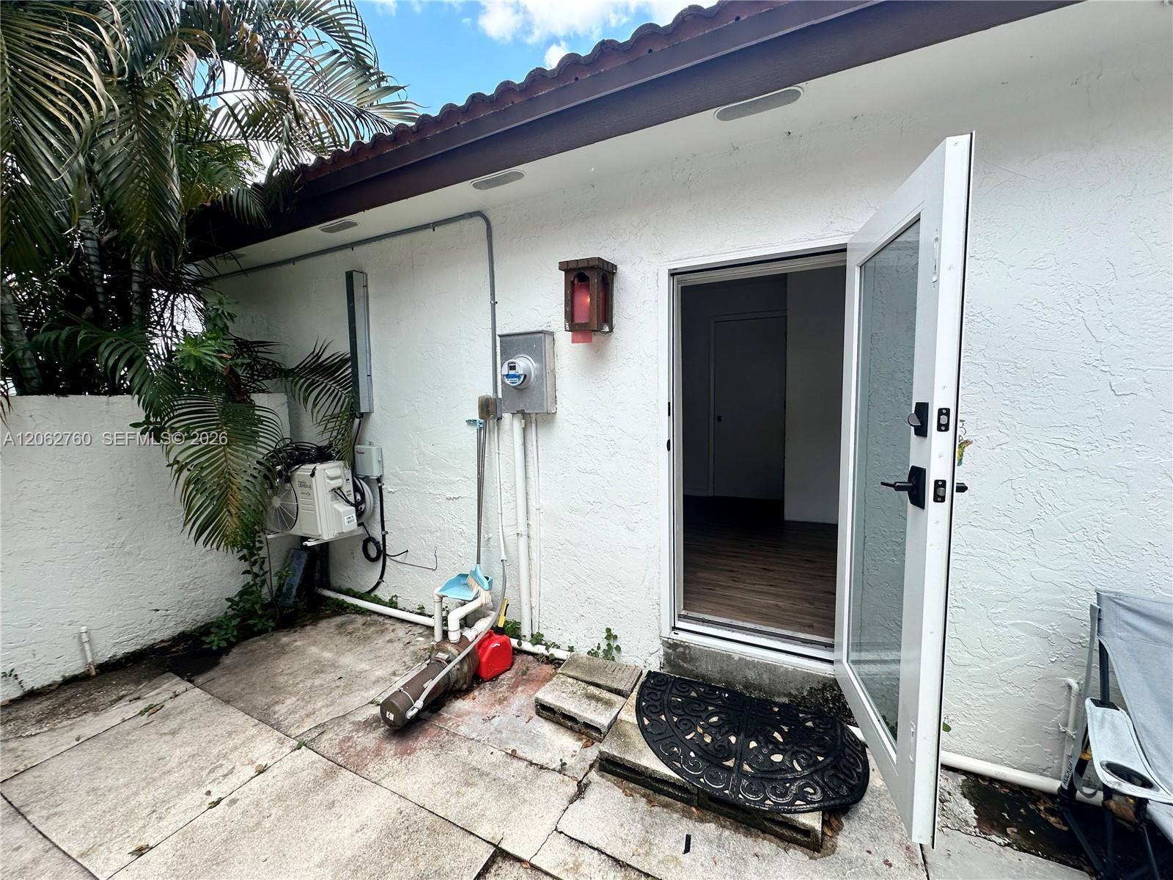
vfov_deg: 85.7
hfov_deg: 102.1
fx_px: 474
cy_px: 440
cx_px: 586
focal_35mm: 14
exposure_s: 1/553
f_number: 2.2
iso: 40
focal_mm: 2.22
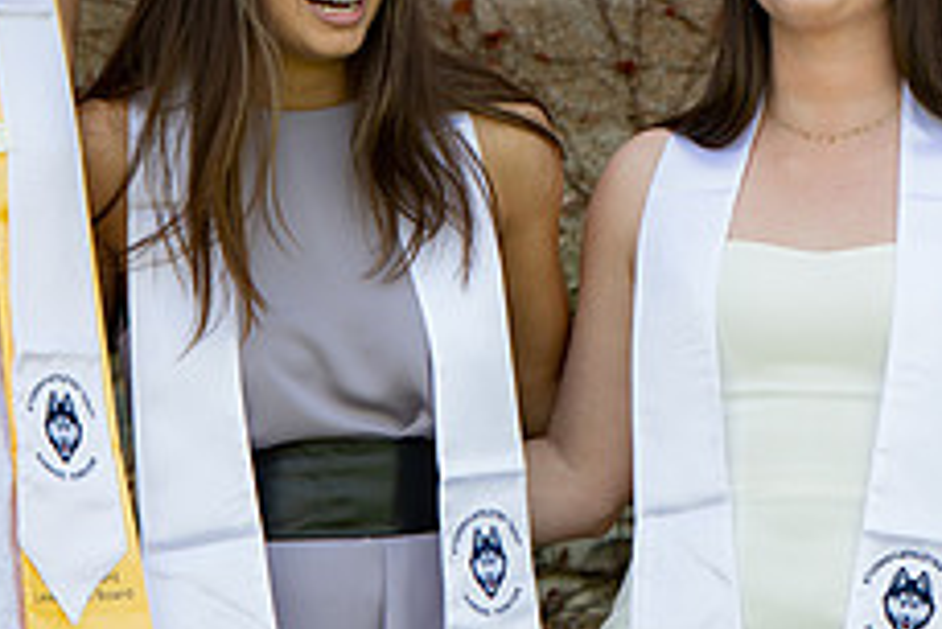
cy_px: -22
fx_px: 14819
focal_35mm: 566
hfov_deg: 3.6
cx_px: 797
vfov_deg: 2.4
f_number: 2.8
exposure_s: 1/250
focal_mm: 135
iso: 100
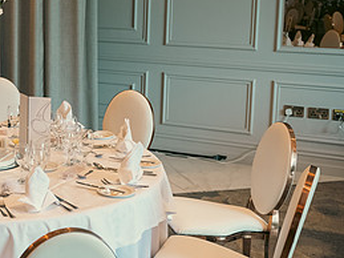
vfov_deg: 21.1
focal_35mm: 69
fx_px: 685
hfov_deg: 26.3
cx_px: -23
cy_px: 68
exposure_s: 1/160
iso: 1000
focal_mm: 32
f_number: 3.5
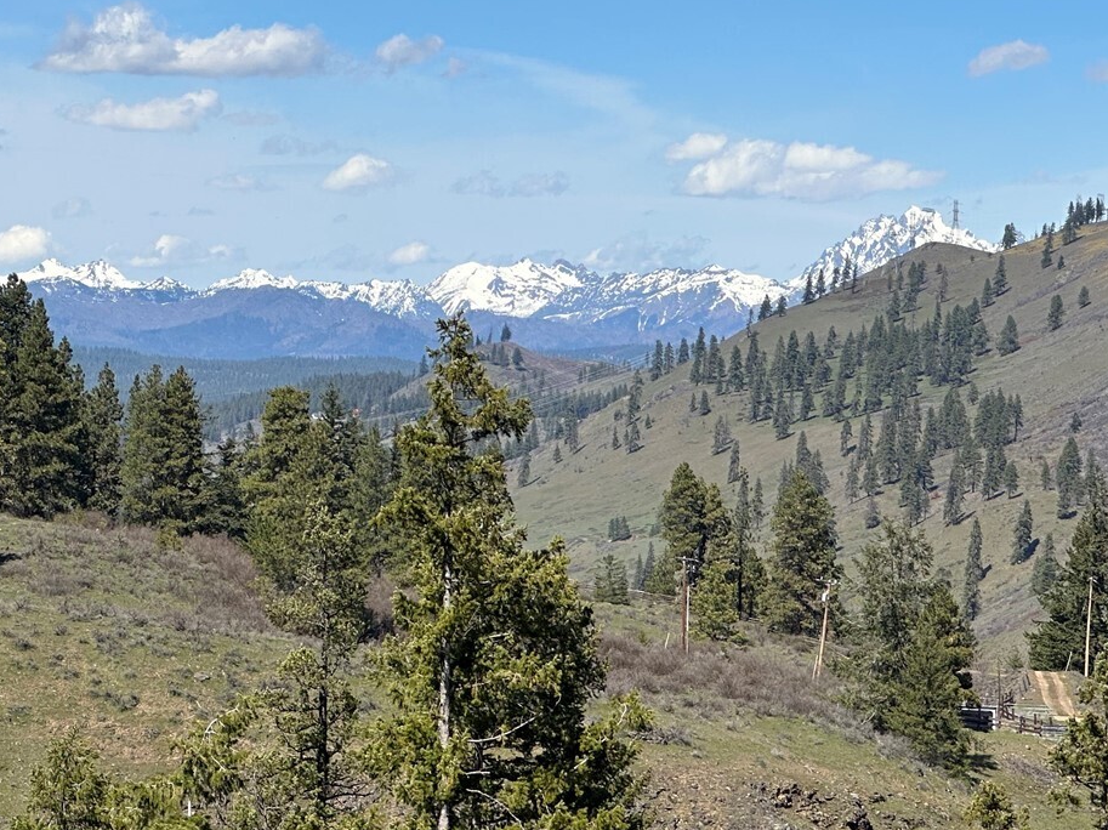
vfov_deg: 11.0
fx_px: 4319
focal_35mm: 135
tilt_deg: +2.8
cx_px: 343
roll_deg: -2.0
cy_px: 200
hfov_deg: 14.6
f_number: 2.8
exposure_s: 1/1248
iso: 32
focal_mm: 9
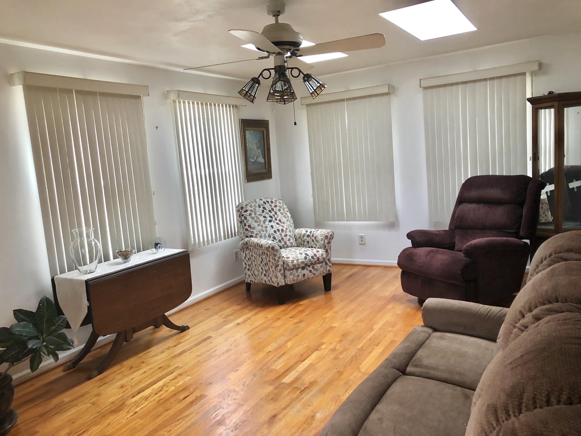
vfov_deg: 49.7
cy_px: 218
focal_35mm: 28
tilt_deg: -7.7
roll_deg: +4.5
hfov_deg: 63.4
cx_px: 290
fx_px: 470
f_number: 1.8
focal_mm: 3.99
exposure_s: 1/15
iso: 50
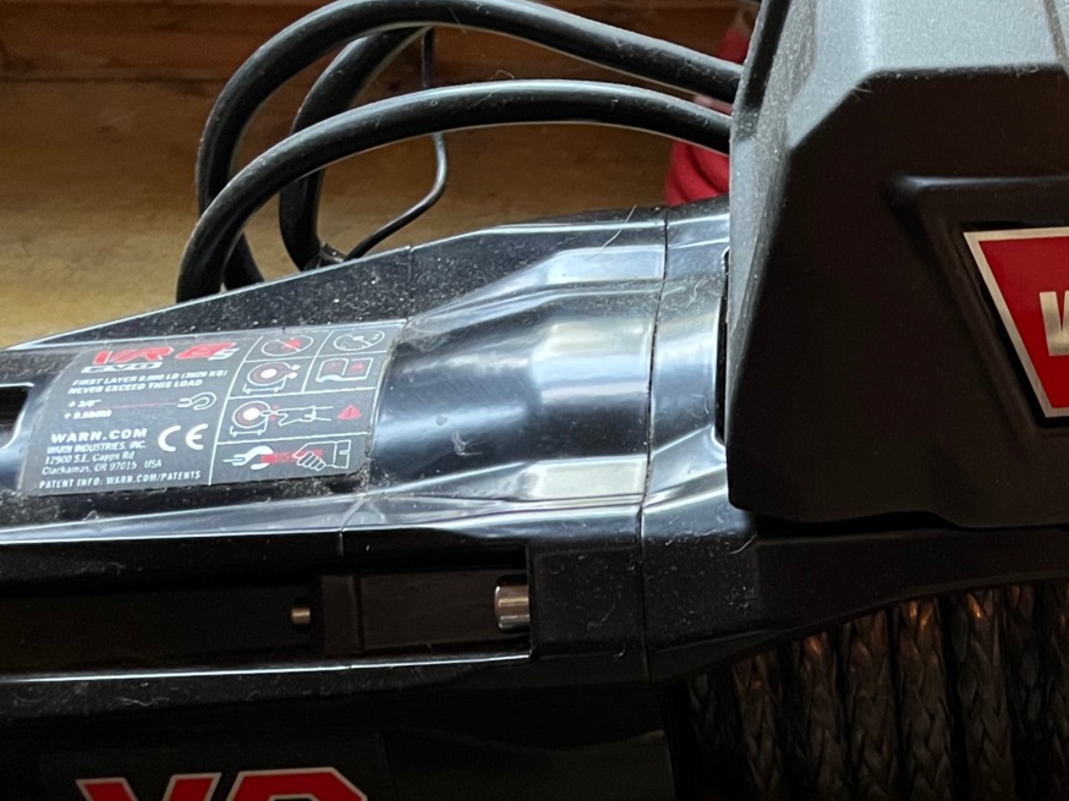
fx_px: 1852
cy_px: 531
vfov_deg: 24.3
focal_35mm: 60
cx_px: 1079
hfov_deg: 29.9
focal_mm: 5.1
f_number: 1.6
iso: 500
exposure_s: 1/30
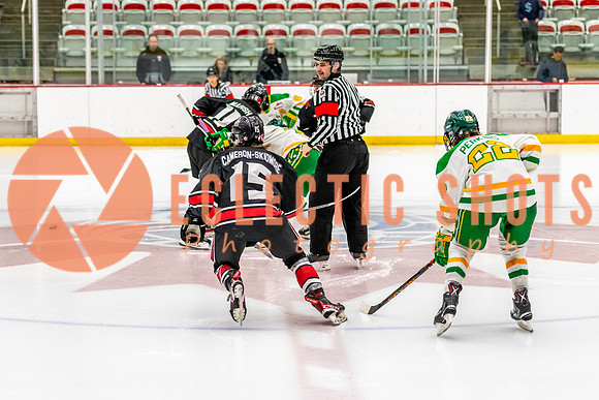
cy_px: 177
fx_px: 1625
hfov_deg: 20.9
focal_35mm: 98
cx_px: 262
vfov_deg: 14.0
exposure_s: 1/640
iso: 4000
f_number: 2.8
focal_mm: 70
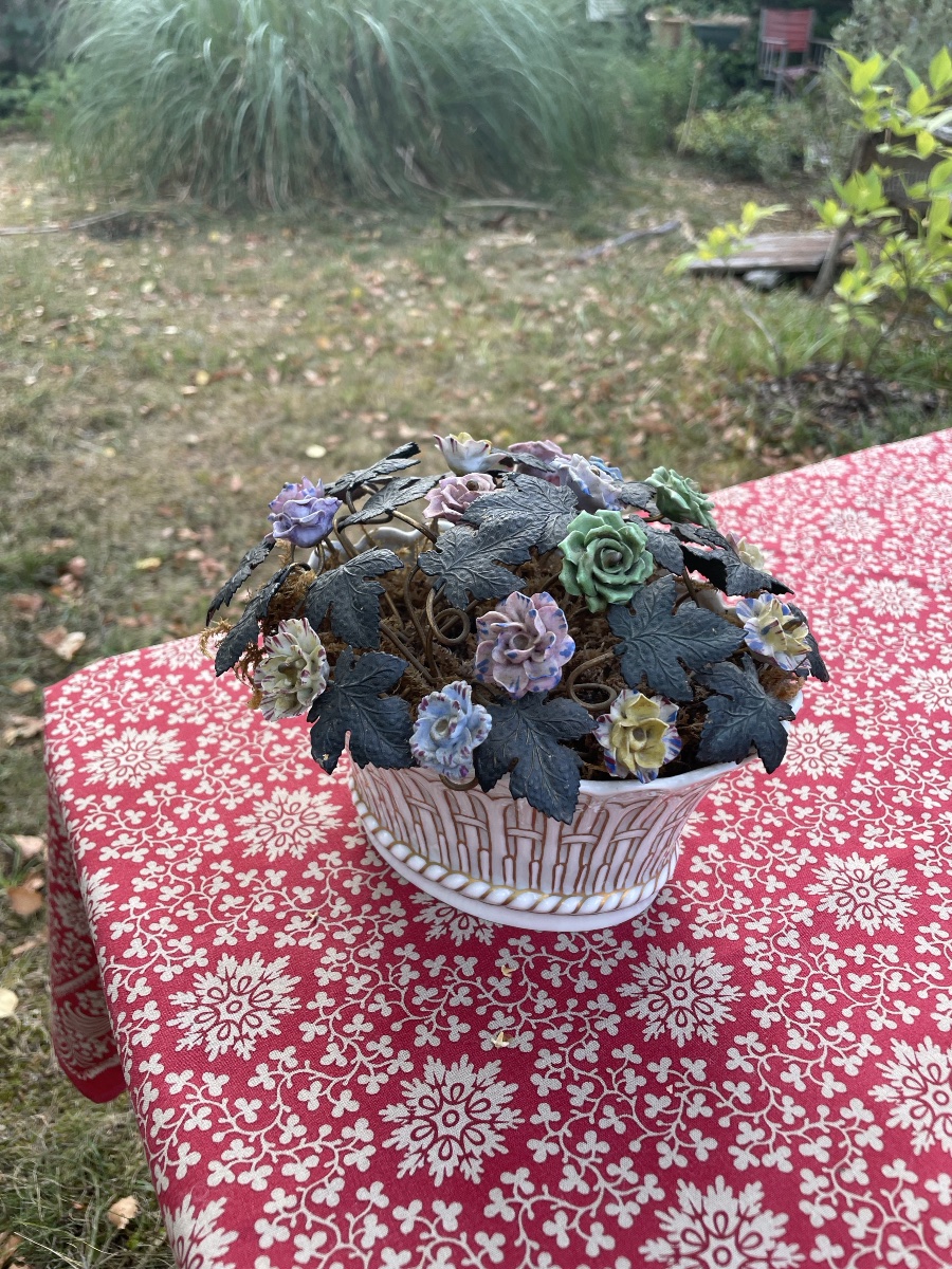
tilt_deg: -32.6
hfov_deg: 53.1
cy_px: 634
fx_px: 953
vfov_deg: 67.3
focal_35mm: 26
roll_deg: +0.0
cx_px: 476
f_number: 1.6
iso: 32
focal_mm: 4.2
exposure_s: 1/121
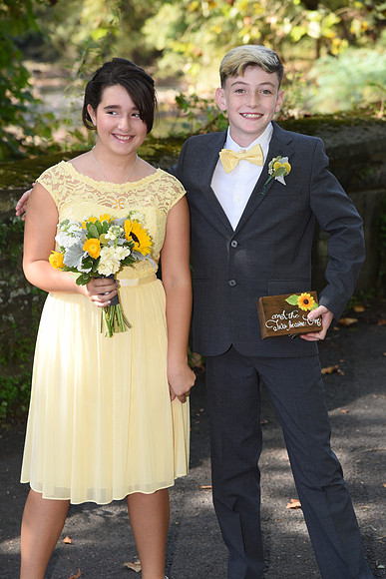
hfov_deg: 12.5
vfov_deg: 18.6
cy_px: 290
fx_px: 1768
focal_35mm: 110
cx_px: 193
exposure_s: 1/200
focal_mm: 110
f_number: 5.6
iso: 640
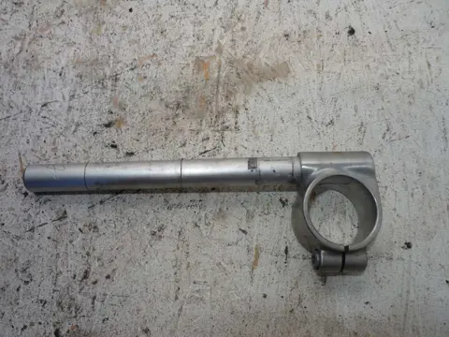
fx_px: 428
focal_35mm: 33
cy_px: 168
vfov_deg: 42.9
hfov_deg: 55.4
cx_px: 224
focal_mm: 5.5
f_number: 2.8
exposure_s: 1/30
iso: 80
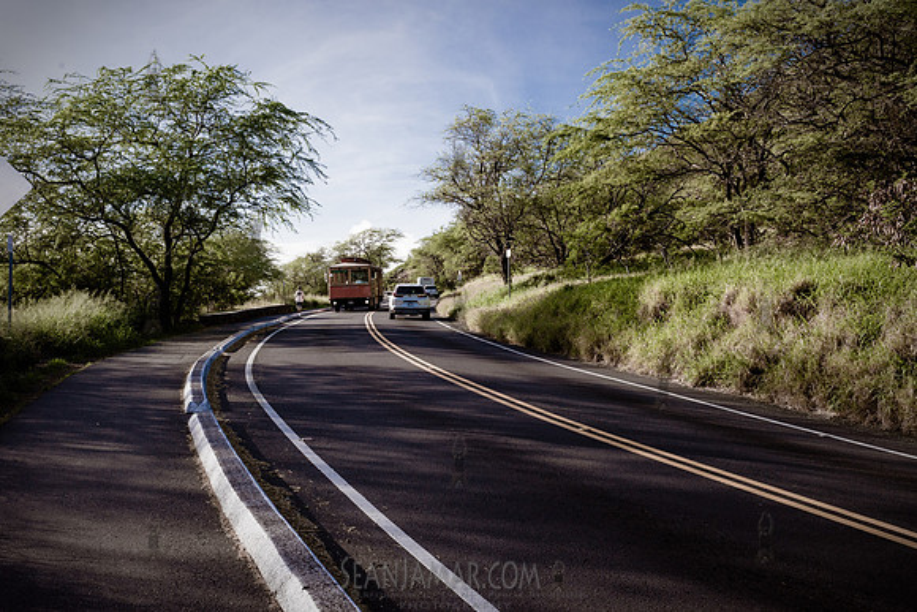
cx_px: 458
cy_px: 306
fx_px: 892
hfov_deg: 54.4
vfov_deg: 37.9
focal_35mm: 35
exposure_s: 1/320
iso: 1000
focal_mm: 35
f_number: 11
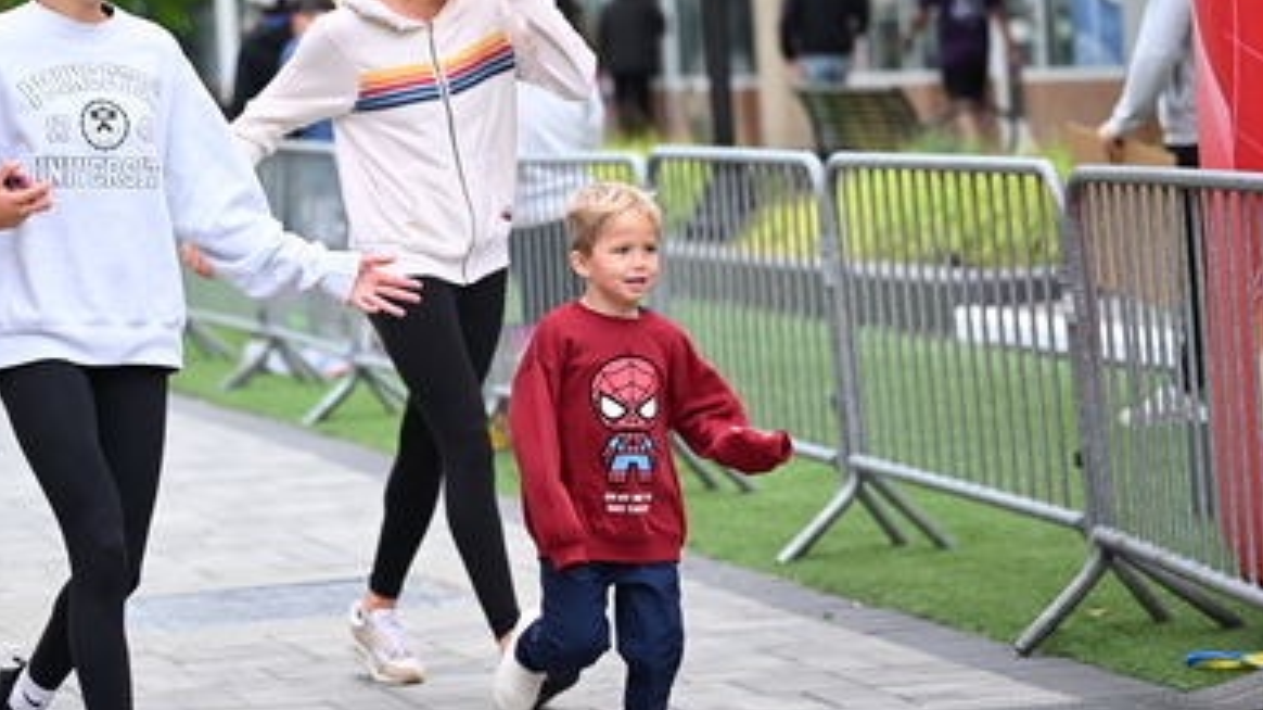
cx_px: 469
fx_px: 5123
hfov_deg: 14.0
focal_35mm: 153
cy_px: 194
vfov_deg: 7.9
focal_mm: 103
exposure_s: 1/1600
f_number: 2.8
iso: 640
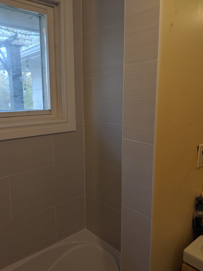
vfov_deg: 63.4
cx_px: 100
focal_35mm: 28
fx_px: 219
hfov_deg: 49.7
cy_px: 140
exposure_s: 1/125
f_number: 1.8
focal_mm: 4.44
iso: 56
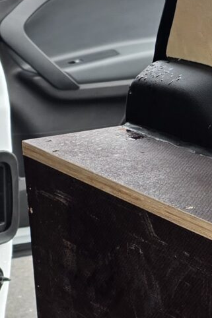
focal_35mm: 127
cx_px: 454
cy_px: 212
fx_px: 1123
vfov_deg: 16.1
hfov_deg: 9.9
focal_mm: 6.25
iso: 64
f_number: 1.7
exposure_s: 1/180
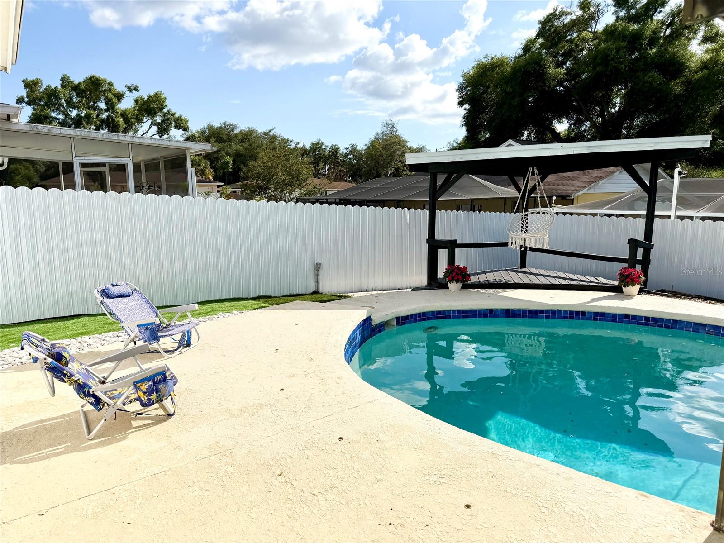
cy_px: 272
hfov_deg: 71.6
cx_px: 362
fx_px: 502
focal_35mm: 24
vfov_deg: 56.8
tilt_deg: -8.8
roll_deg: +0.4
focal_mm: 6.76
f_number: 1.78
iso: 80
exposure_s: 1/10309
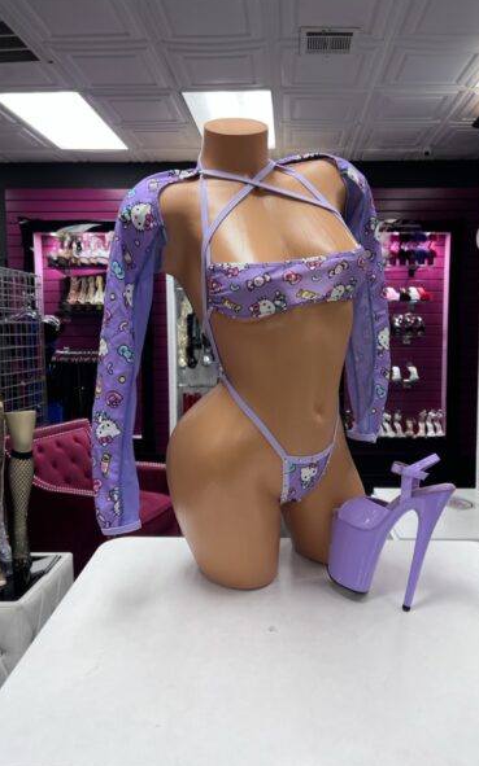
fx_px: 585
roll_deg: +0.6
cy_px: 381
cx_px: 282
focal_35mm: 28
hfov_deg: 44.3
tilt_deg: -4.7
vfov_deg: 66.5
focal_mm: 5.7
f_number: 1.5
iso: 80
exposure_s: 1/60
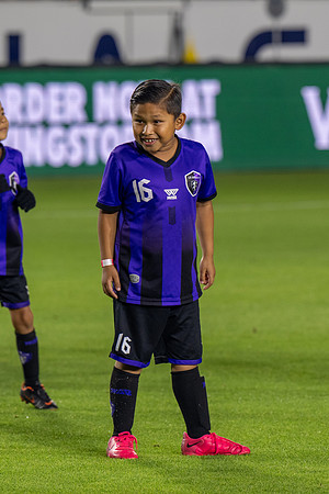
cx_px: 263
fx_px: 6007
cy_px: 247
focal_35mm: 438
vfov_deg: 4.7
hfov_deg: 3.1
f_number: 4
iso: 560
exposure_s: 1/200
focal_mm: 195
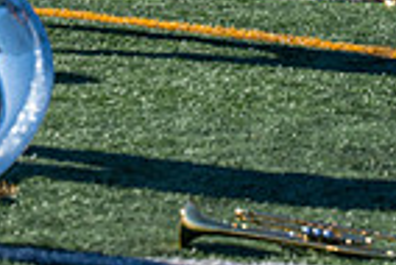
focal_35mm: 285
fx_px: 3138
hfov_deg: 7.2
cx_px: -28
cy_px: -236
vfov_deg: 4.8
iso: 250
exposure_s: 1/2000
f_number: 5
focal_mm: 70
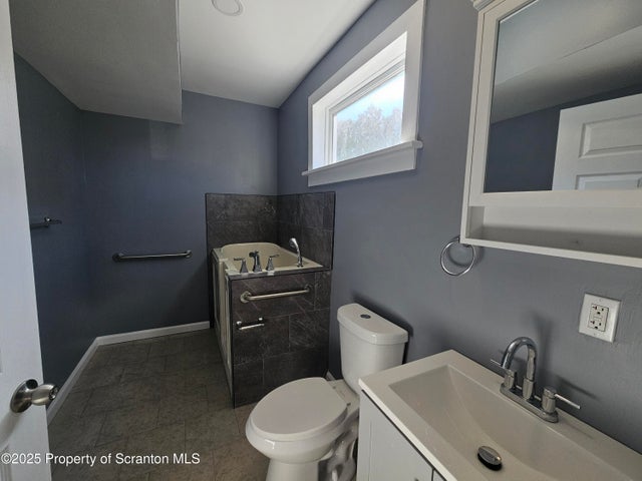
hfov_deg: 106.2
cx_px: 321
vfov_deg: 89.9
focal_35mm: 13
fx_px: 241
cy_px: 240
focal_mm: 2.2
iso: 125
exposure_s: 1/359
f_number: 2.2
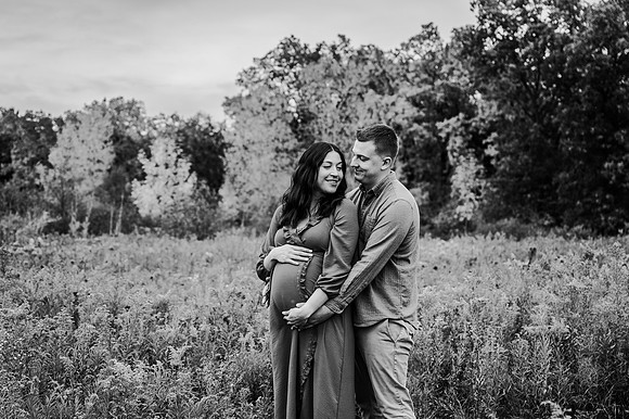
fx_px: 897
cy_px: 263
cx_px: 314
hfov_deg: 38.6
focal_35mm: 51
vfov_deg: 26.2
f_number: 2.8
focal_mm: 41
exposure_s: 1/400
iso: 320
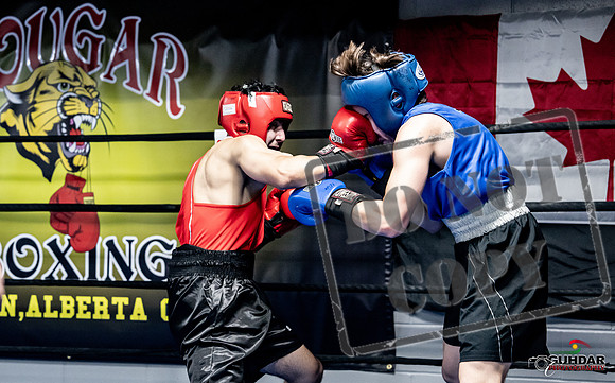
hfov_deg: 25.2
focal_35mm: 82
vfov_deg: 15.9
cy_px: 215
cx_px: 285
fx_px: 1374
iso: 8000
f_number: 2.8
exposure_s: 1/1000
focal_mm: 70
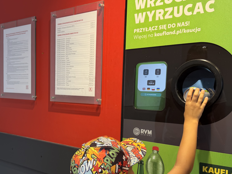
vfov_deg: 35.7
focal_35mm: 40
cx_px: 101
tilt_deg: -4.5
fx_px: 268
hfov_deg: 46.7
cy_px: 112
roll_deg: -1.7
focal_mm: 6.76
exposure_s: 1/100
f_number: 1.78
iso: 80
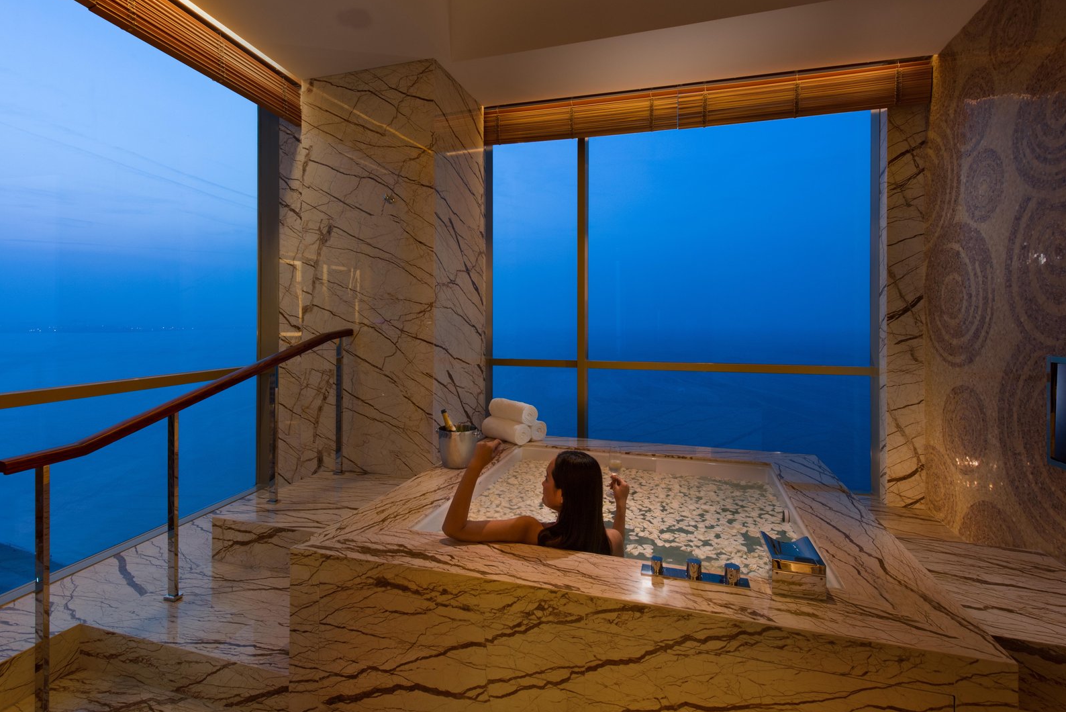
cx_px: 512
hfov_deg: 89.9
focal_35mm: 18
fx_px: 533
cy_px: 317
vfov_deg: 67.2
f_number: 13
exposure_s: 1/1.67
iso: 320
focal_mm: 16
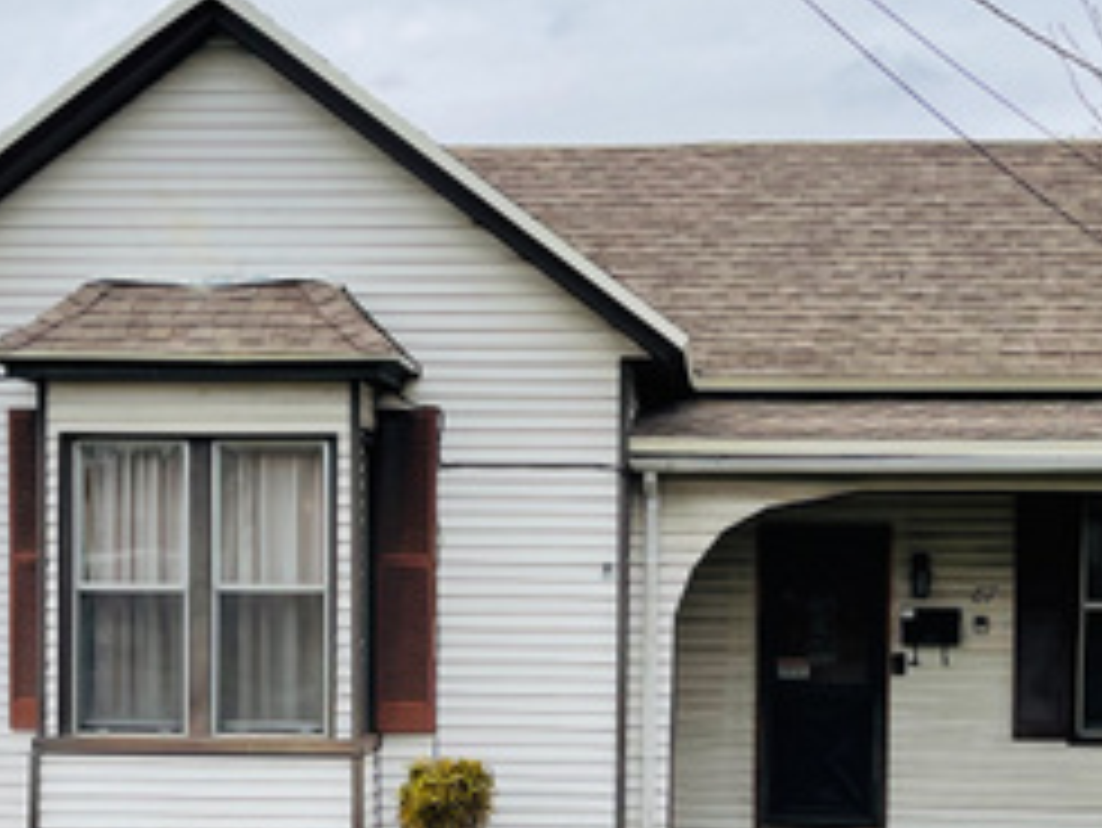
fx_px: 2166
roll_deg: -0.3
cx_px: 589
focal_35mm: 68
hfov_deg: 28.5
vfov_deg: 21.3
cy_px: 706
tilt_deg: -2.8
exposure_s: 1/2123
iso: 32
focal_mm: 5.1
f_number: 1.6
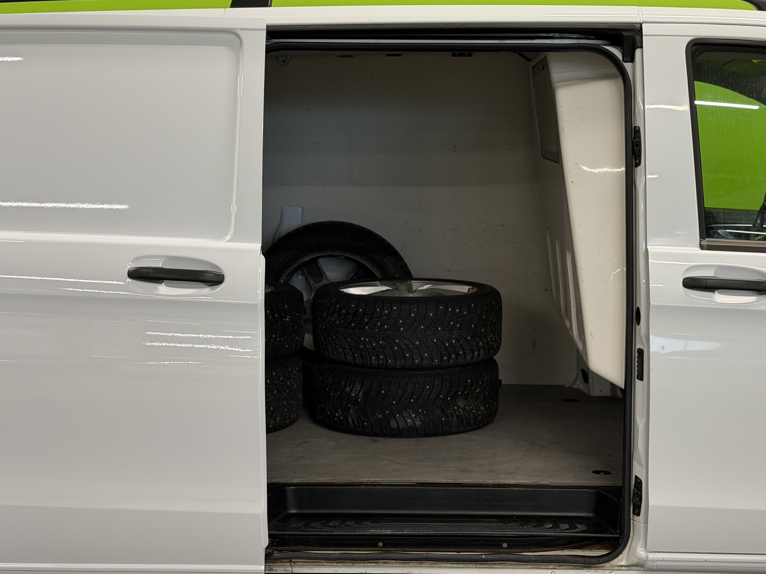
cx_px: 440
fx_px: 1283
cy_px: 269
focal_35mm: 58
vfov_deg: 25.2
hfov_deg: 33.2
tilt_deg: -4.1
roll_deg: +0.2
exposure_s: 1/82
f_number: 1.78
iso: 80
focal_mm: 6.76
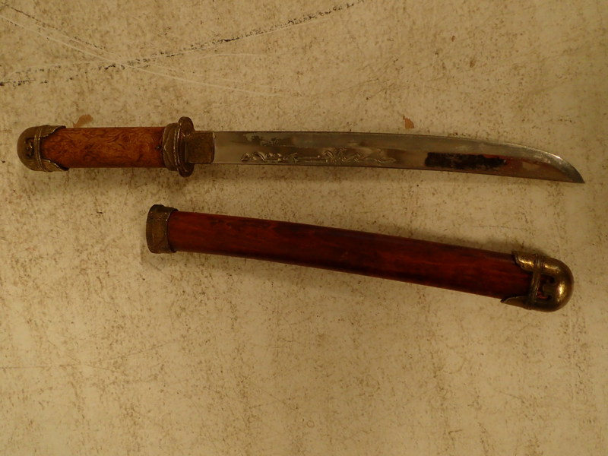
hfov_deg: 52.6
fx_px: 615
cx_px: 304
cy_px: 228
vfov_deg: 40.7
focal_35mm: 35
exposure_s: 1/30
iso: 320
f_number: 2.6
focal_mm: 6.42
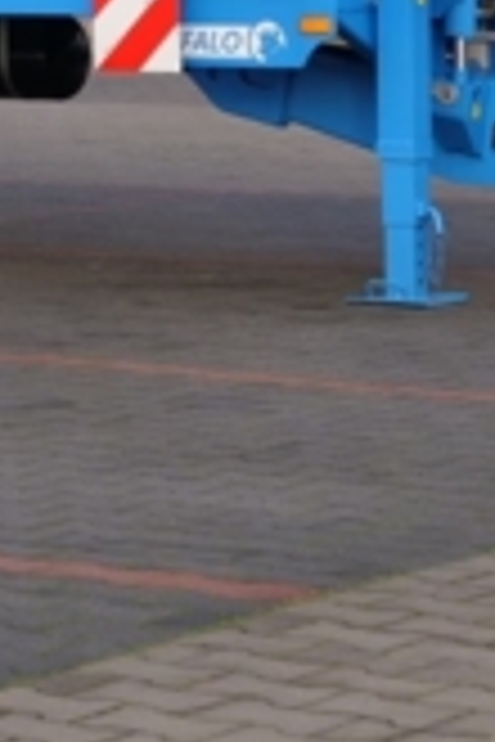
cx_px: -112
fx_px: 4083
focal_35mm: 198
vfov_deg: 10.2
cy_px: -175
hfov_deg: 6.9
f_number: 5
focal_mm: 28
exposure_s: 1/160
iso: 200
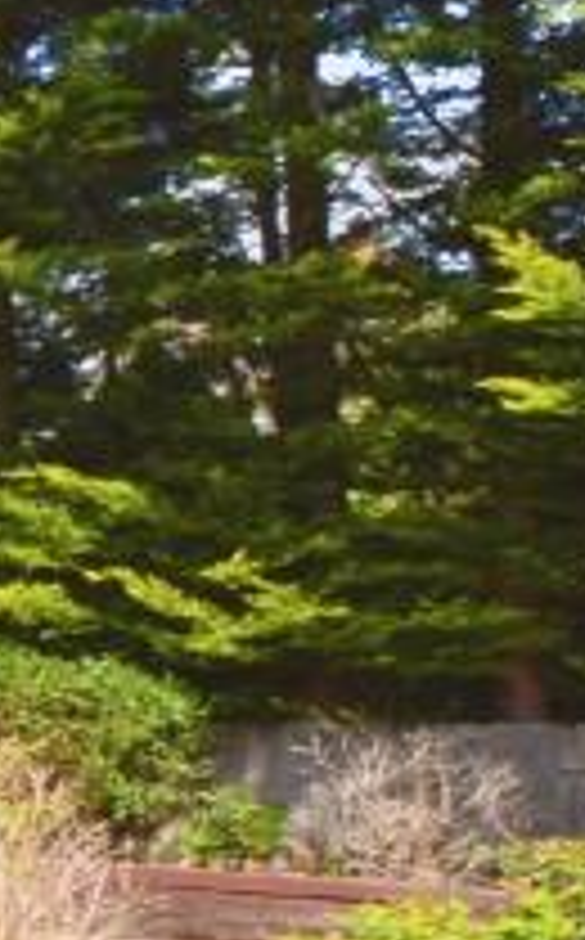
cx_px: -1692
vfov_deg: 27.4
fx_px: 1920
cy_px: 609
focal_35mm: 75
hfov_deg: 8.5
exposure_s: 1/320
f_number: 10
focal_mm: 10
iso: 400
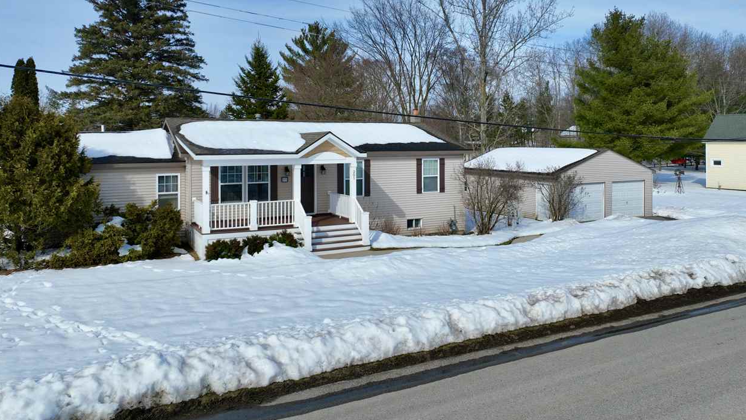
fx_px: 534
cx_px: 382
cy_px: 144
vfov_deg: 42.4
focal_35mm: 27
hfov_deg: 69.8
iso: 100
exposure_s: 1/3200
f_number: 2.8
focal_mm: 12.29
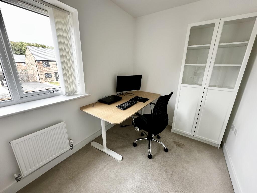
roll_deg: -1.0
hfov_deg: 102.1
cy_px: 96
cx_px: 128
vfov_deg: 85.7
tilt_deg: -16.1
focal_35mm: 14
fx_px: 104
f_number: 2.2
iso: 100
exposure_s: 1/99
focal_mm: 2.22
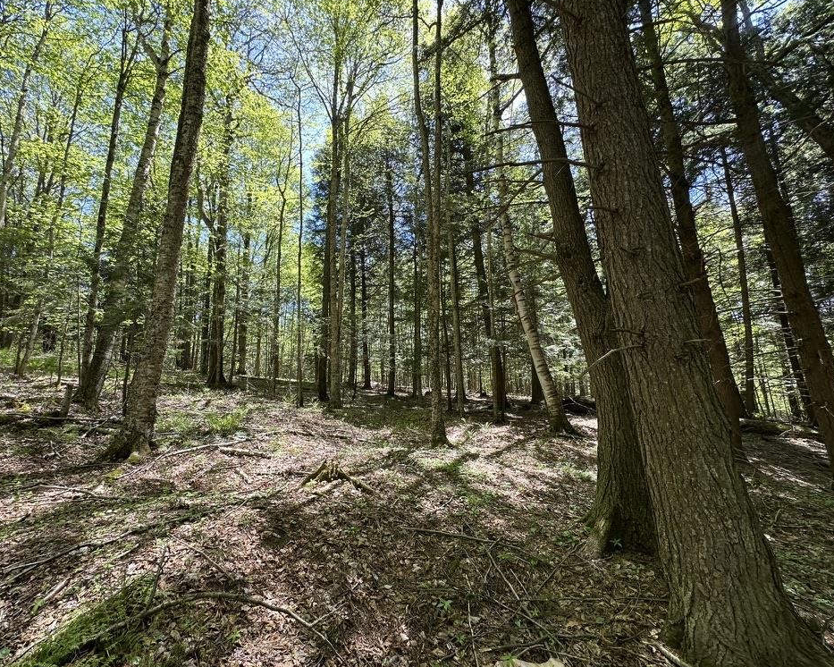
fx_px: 370
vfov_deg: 84.0
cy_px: 330
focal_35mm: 15
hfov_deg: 96.6
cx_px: 382
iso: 40
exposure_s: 1/153
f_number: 2.2
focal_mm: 2.22
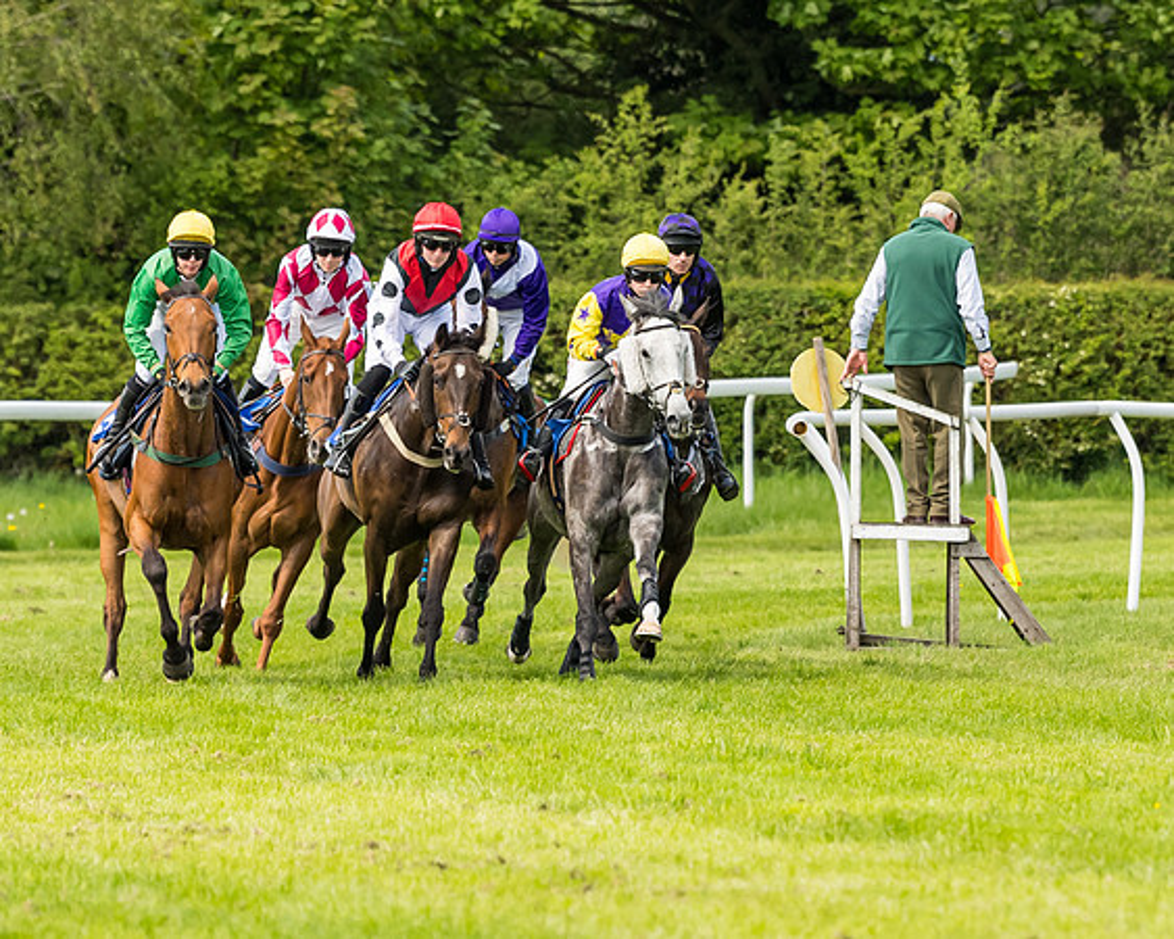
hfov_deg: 4.3
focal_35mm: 448
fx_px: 15566
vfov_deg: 3.5
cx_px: 675
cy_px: 579
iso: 400
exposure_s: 1/1600
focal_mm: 185
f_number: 4
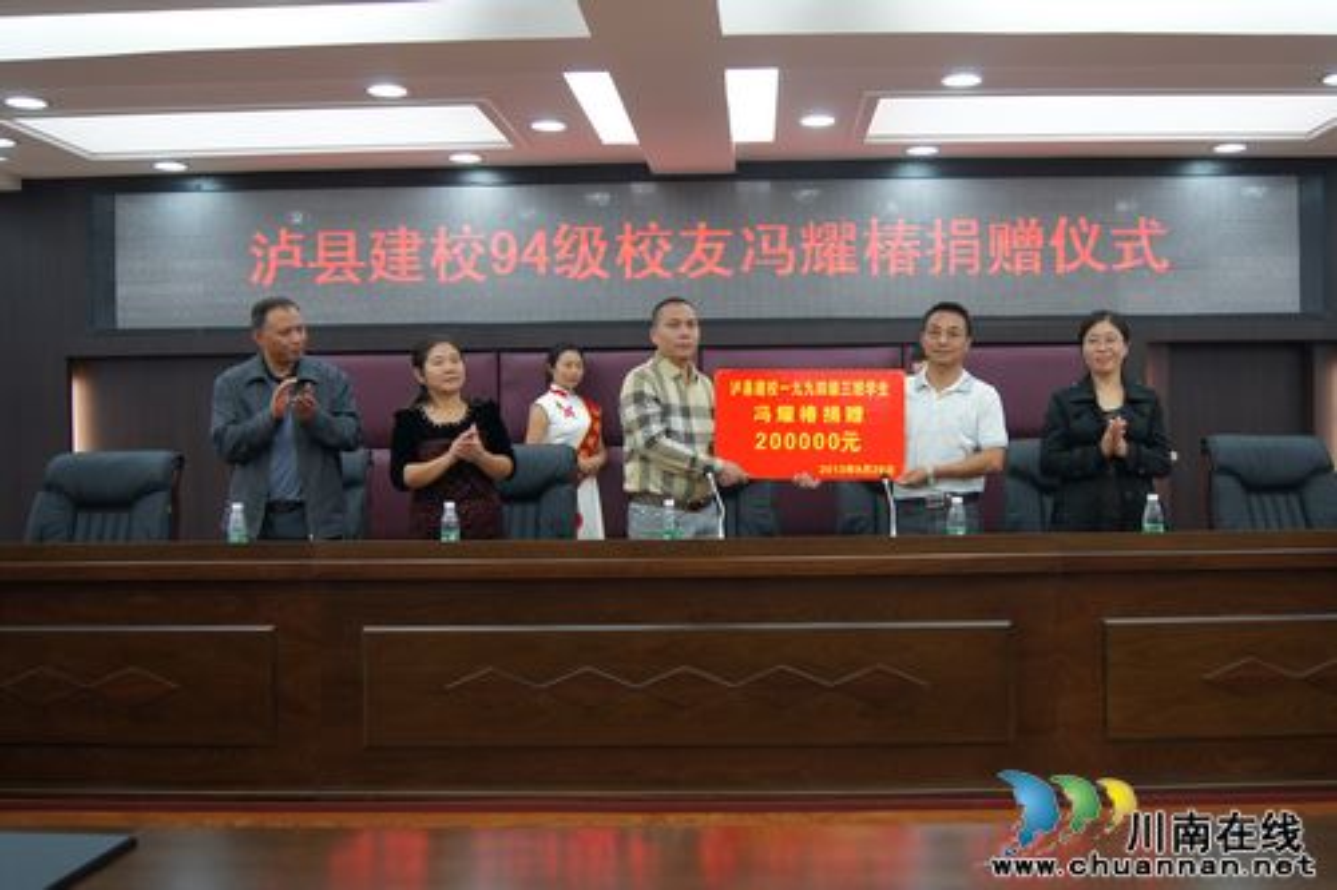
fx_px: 1225
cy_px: 445
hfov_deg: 57.2
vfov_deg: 39.9
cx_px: 668
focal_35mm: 33
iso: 250
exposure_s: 1/40
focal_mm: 22
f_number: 4
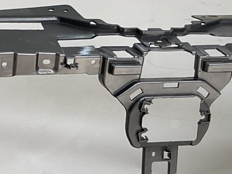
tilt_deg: -7.1
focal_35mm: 125
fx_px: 837
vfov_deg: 11.8
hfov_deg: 15.6
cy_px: 122
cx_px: 25
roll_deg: +0.1
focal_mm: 3
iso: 16
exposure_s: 1/367
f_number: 1.8
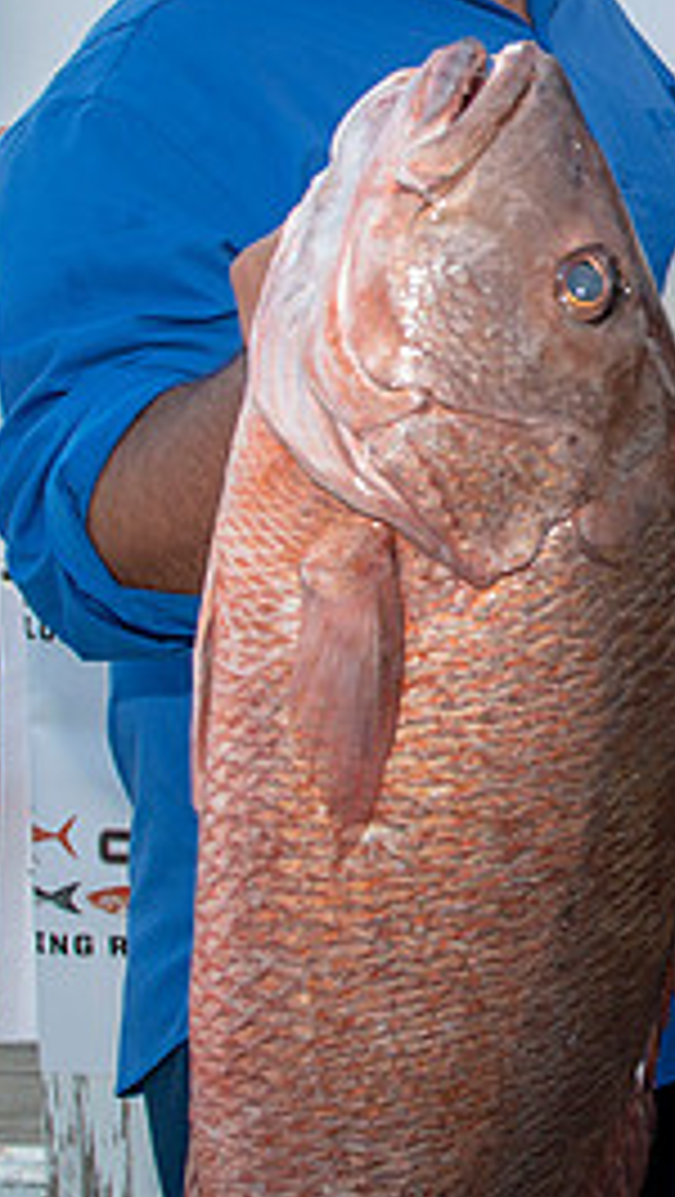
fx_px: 2160
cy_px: 324
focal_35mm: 68
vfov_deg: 30.5
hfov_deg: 16.0
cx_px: 1064
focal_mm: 24
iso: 100
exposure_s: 1/160
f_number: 5.6
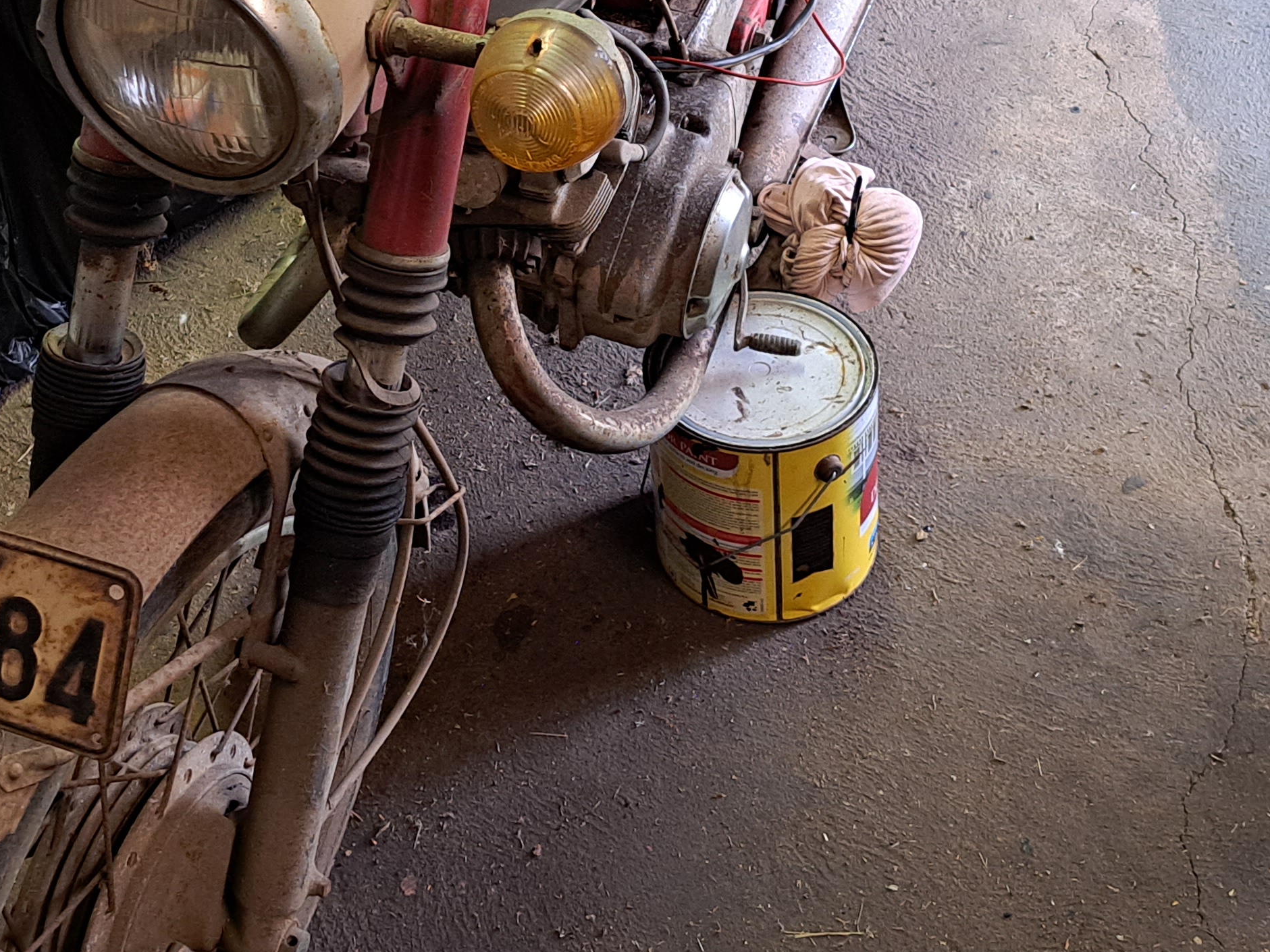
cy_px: 154
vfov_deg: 24.3
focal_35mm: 59
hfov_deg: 32.6
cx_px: 488
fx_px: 2165
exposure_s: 1/50
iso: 200
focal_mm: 5.23
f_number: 1.8
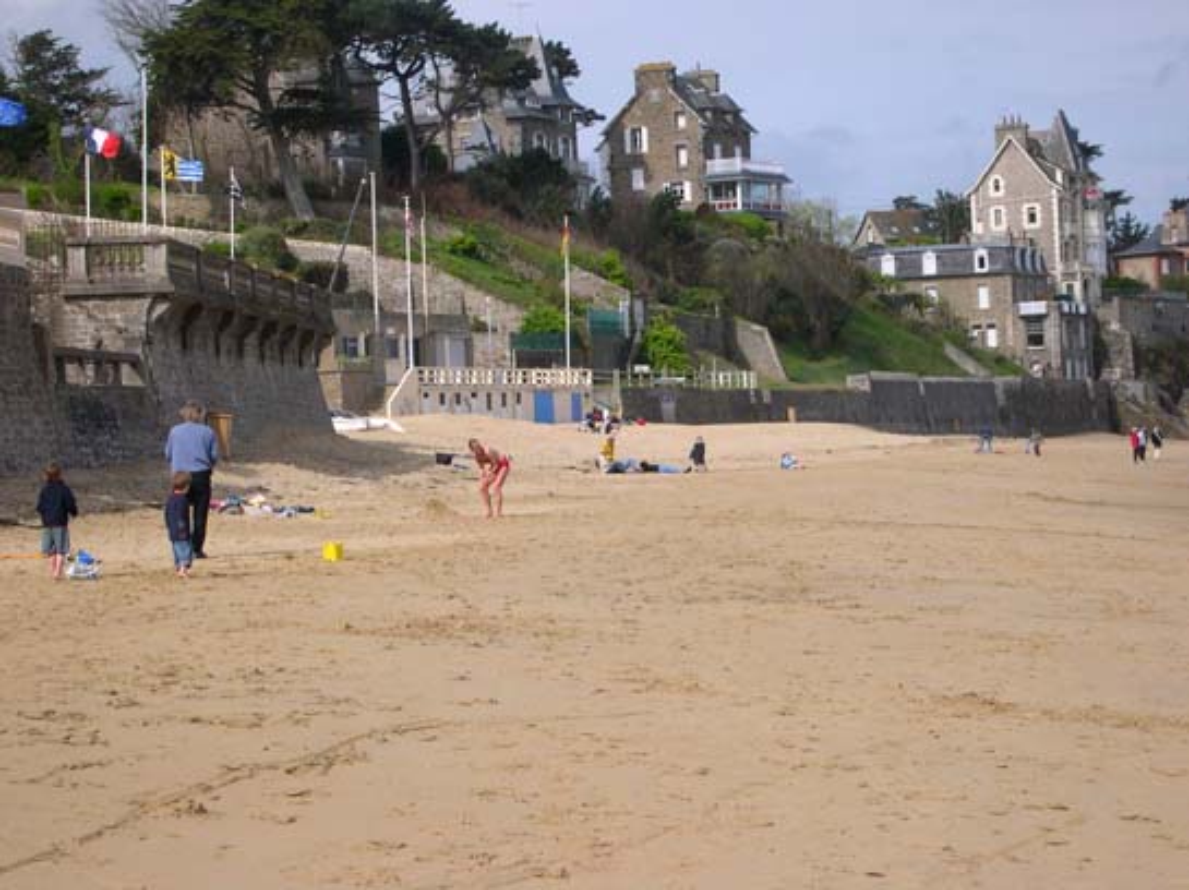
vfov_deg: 13.0
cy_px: 445
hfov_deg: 17.3
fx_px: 3913
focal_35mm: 114
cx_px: 594
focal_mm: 24
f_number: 4.9
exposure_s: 1/581
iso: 100
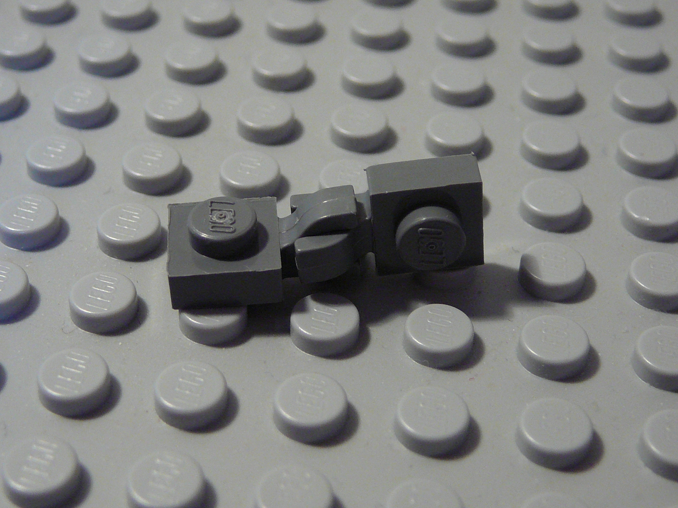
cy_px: 216
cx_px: 309
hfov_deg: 30.7
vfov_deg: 23.3
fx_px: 1234
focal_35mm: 63
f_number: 3.4
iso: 200
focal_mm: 7.8
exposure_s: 1/25
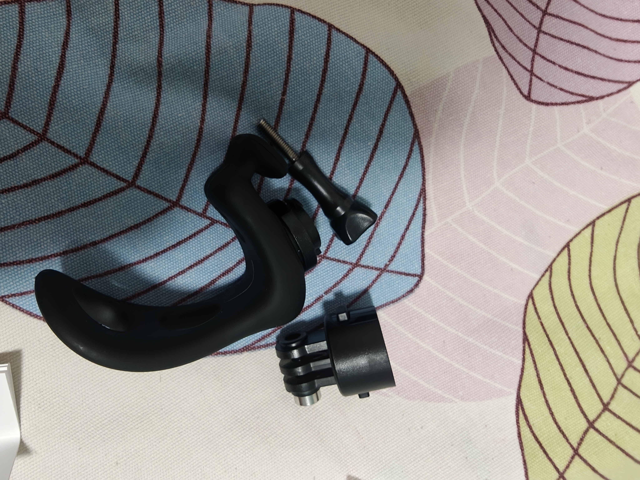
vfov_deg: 58.9
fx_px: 425
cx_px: 320
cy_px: 240
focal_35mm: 23
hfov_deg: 73.9
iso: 1600
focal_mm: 2.3
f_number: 2
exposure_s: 1/36
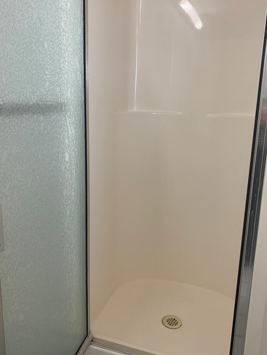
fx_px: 329
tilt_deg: -12.3
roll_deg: -0.2
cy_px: 178
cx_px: 125
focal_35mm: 32
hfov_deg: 44.2
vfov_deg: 56.8
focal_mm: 4.25
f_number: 1.8
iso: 160
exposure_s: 1/60
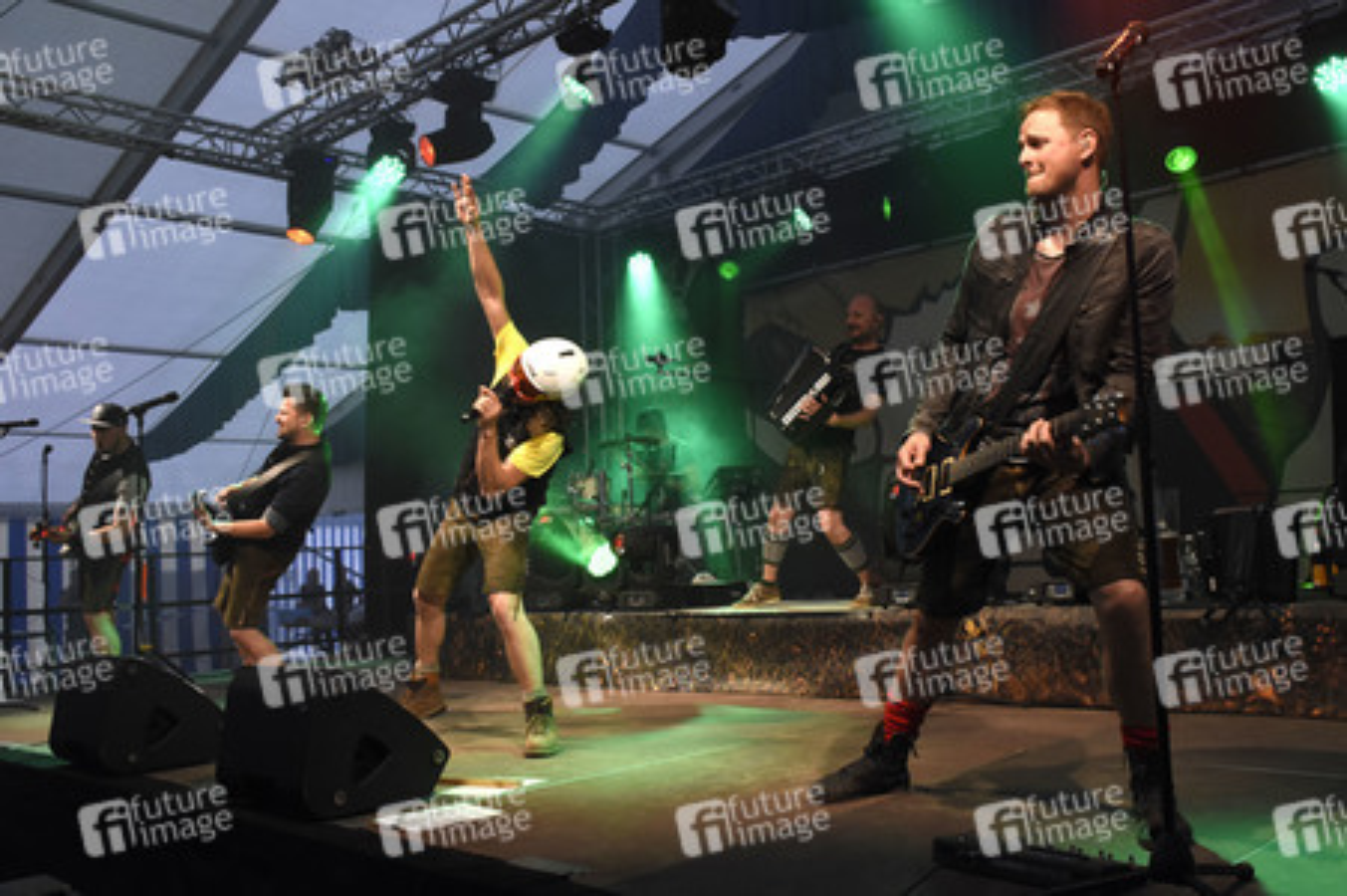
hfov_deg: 62.0
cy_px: 448
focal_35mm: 30
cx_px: 674
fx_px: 1122
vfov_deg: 43.5
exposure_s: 1/125
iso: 1250
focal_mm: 20
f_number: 6.3
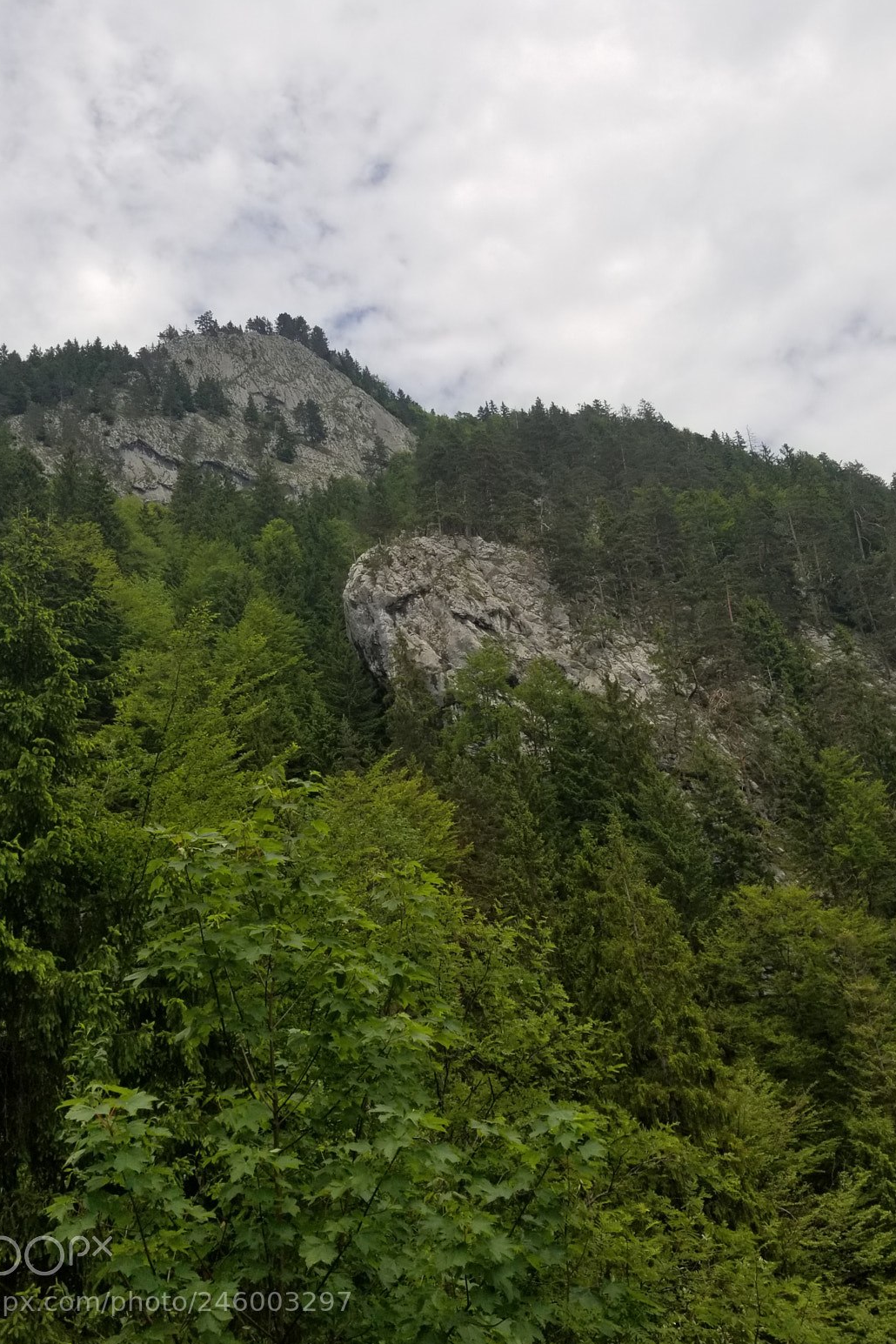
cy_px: 674
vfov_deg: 65.5
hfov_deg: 46.4
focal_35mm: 28
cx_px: 418
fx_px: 1045
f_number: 1.7
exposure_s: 1/3240
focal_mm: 4.25
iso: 50
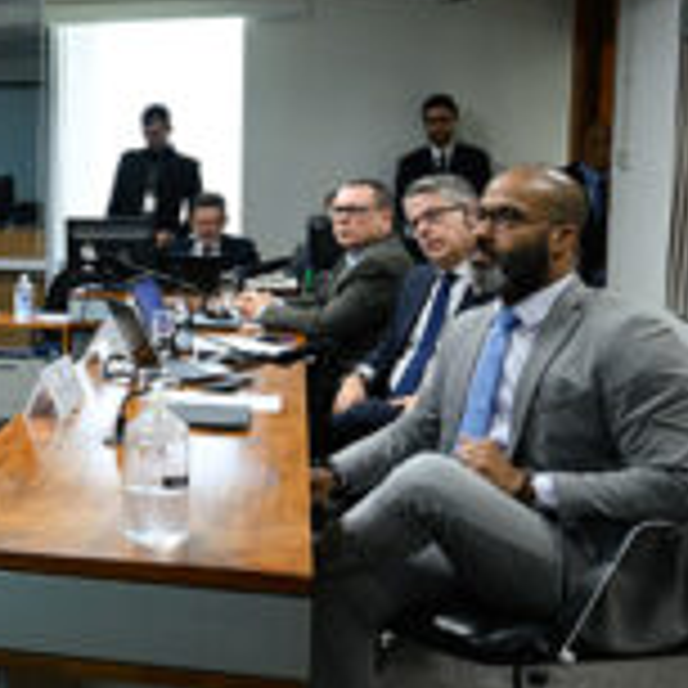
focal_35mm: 63
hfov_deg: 24.1
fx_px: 1417
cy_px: 324
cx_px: -198
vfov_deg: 27.3
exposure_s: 1/160
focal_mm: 27
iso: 1250
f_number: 2.8
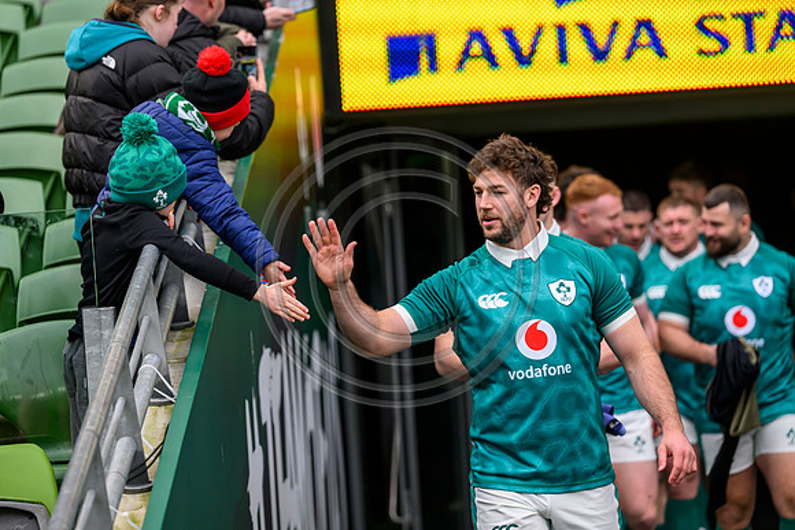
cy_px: 265
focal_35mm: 165
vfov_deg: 8.3
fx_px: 3644
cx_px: 398
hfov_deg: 12.4
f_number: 4
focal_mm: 165
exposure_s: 1/2500
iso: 1250
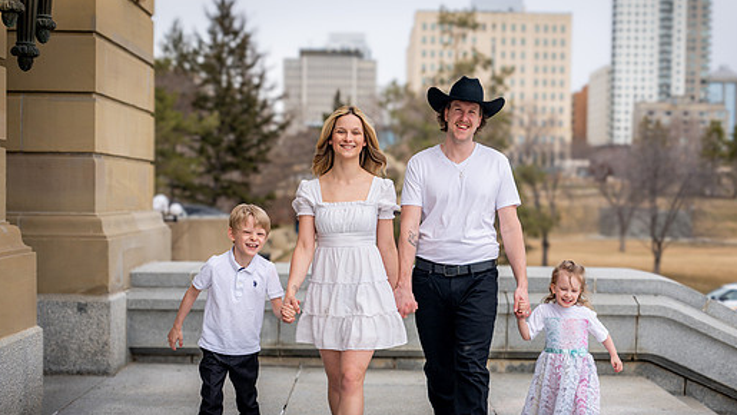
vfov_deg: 20.4
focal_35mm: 59
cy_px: 238
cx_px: 405
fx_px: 1153
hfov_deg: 35.4
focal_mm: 50
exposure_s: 1/1000
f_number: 2.8
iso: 100
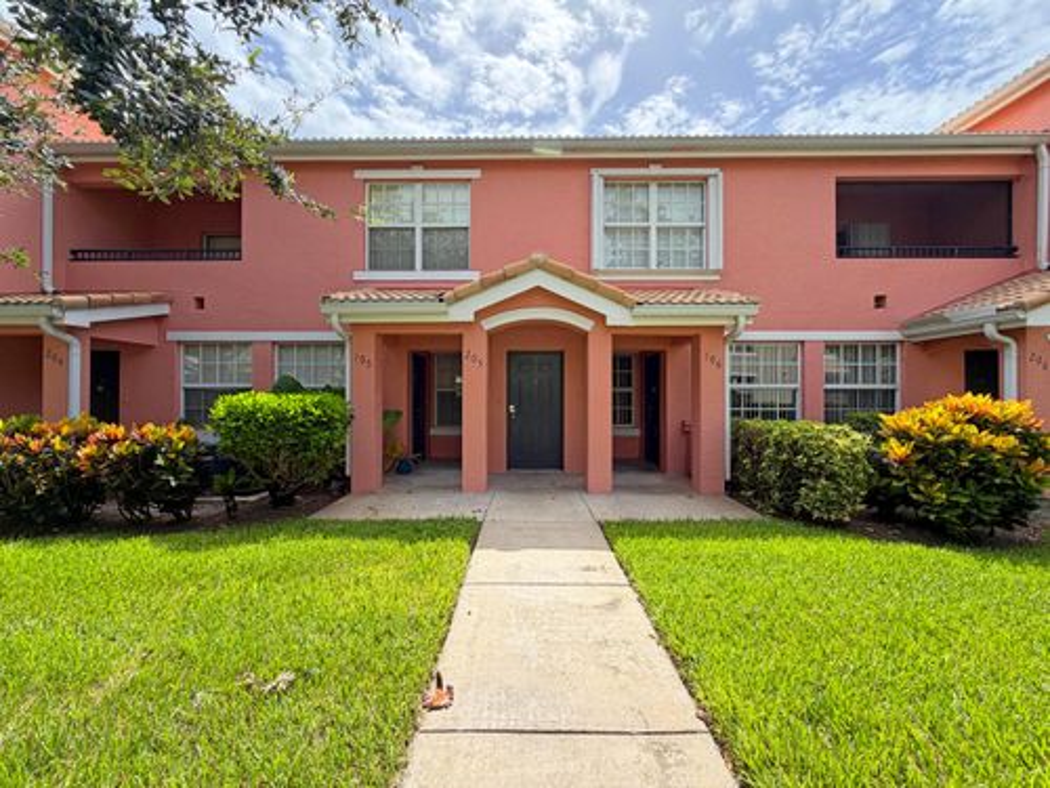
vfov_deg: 85.7
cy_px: 394
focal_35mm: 14
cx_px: 525
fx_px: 425
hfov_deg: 102.1
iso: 32
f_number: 2.2
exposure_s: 1/770
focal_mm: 2.22
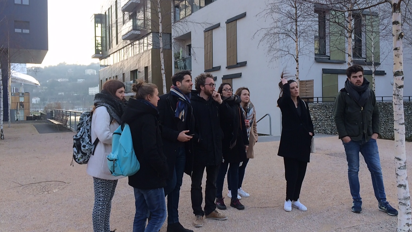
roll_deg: +0.2
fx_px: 350
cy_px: 98
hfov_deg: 61.0
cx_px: 207
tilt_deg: +0.3
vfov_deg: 36.6
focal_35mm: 32
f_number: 2.2
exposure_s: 1/164
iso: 32
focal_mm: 4.15
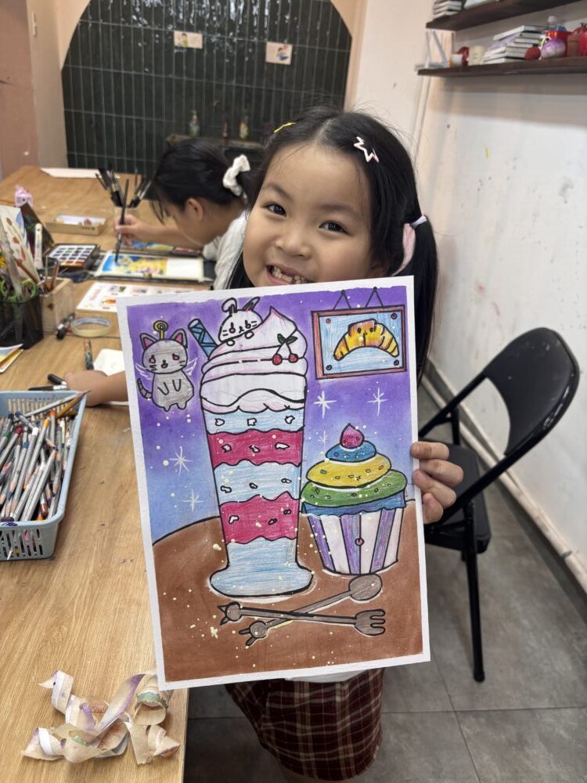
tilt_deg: -26.6
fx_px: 588
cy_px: 392
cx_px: 294
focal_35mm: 26
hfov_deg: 53.1
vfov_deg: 67.3
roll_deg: -7.2
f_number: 1.6
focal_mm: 5.96
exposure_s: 1/100
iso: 50
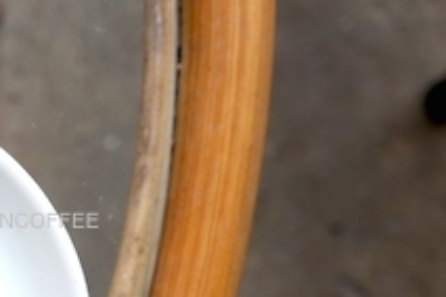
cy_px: 373
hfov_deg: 17.7
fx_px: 1350
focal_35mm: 109
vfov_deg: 12.2
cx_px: -113
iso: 100
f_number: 3.5
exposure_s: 1/80
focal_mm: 19
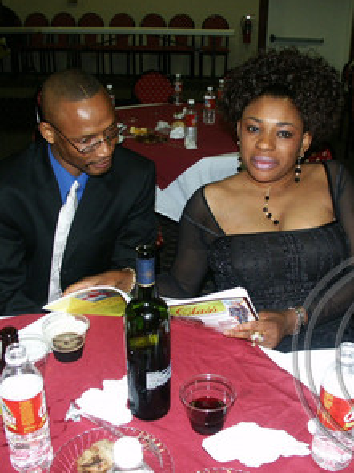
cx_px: 205
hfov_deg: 37.6
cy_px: 236
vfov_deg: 49.0
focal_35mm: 38
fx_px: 519
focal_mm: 7.21
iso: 200
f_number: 2.8
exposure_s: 1/90
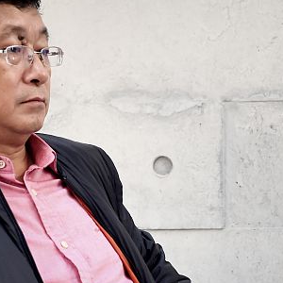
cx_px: 165
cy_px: 158
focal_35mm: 170
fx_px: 1572
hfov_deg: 10.3
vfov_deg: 10.3
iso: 400
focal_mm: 50
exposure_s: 1/125
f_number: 3.2
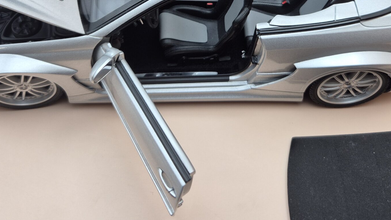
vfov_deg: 23.6
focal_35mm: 47
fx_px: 487
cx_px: 203
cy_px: -30
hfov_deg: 43.7
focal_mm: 5.4
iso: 32
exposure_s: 1/53
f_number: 1.8
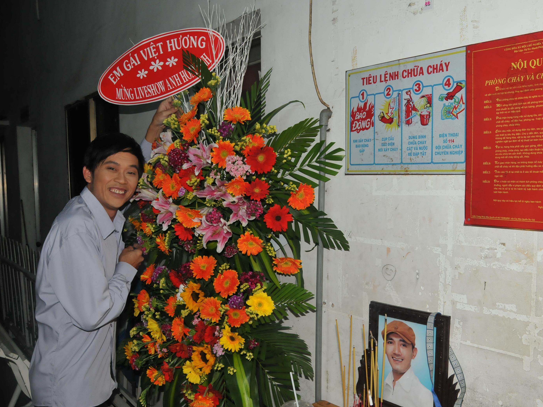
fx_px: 471
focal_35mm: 30
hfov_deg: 59.7
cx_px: 312
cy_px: 207
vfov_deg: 46.8
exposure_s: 1/60
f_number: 8
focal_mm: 18
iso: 800
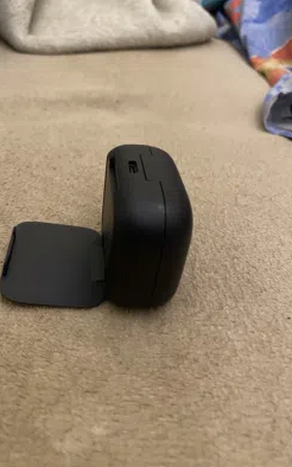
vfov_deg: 66.5
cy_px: 235
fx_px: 357
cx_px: 118
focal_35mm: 28
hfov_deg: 44.3
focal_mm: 4.25
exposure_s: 1/30
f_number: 1.8
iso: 640
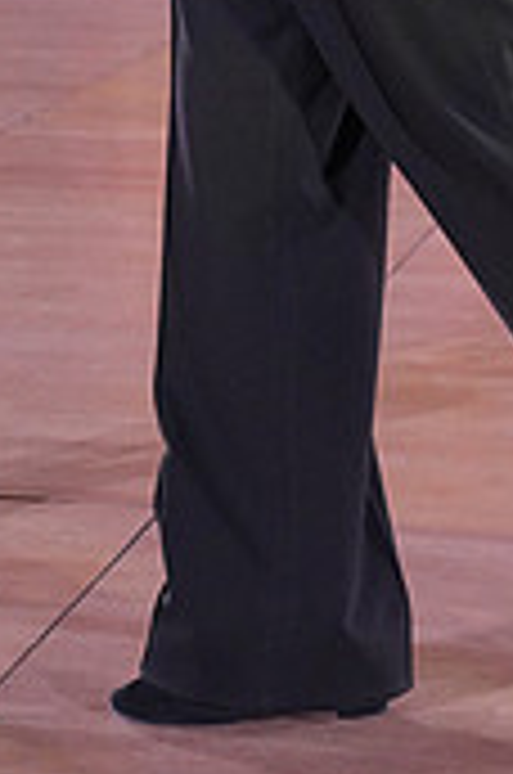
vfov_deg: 11.7
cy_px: -346
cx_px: -124
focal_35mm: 169
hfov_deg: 8.0
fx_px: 3627
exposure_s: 1/400
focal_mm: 50
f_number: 4
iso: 2000
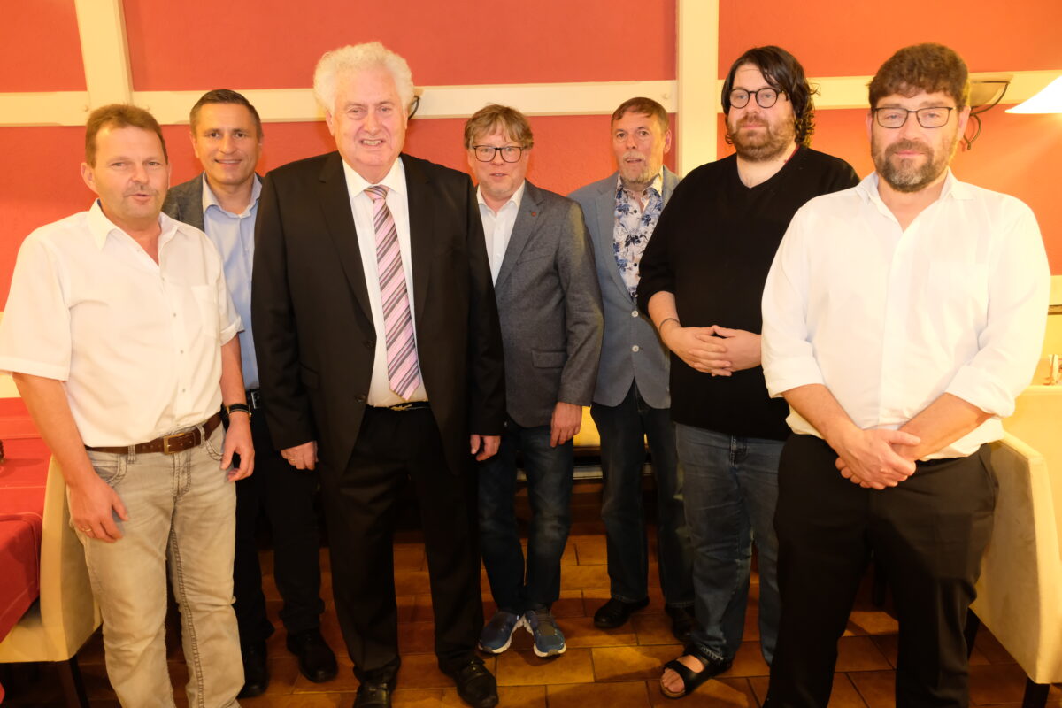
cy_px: 354
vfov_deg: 45.0
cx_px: 531
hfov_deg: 63.7
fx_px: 855
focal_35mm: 29
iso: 3200
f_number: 4
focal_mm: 19.6
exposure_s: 1/10
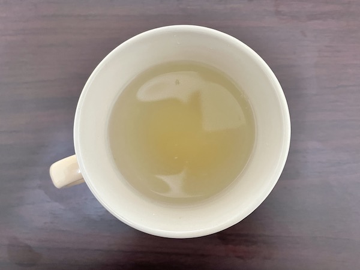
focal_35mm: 26
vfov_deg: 53.1
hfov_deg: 67.3
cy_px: 135
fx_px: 270
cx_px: 180
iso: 400
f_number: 1.6
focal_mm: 4.2
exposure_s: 1/40
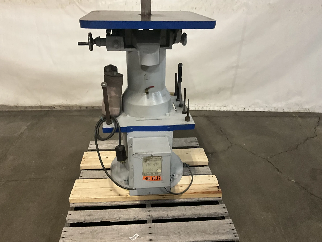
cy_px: 121
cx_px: 161
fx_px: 270
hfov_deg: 61.7
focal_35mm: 29
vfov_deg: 48.2
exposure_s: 1/49
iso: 320
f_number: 1.8
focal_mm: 3
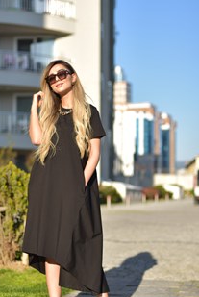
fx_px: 620
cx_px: 57
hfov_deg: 18.2
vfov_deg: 26.9
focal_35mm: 75
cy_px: 185
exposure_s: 1/2000
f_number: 2
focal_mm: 50
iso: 64
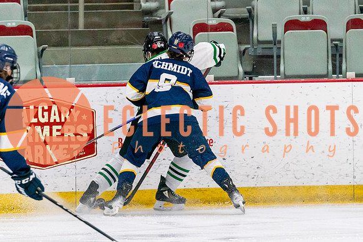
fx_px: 4484
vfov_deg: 3.1
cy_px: 149
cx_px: 198
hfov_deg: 4.6
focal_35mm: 445
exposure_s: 1/1250
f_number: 2.8
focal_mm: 200
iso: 3200
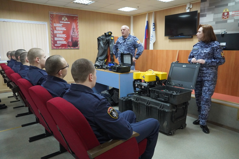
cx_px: 120
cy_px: 80
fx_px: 179
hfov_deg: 67.4
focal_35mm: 27
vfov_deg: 48.0
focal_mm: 18
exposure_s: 1/160
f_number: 4
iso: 4000
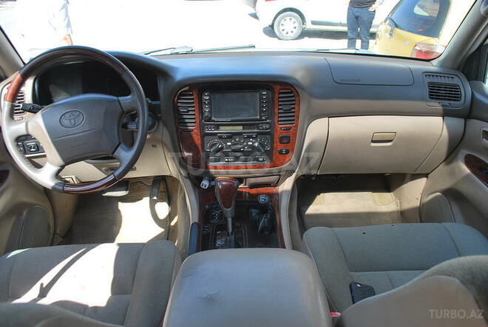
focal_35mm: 27
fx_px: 366
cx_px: 244
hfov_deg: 67.3
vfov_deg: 48.1
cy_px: 164
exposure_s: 1/125
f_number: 5.6
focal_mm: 18
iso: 180
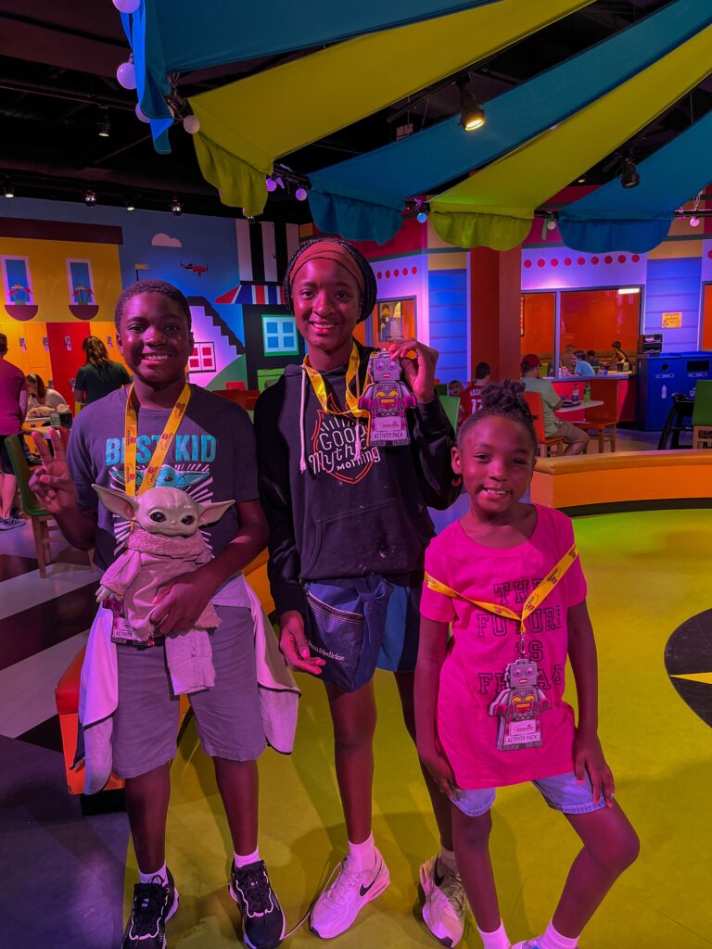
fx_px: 713
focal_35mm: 26
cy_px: 474
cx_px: 356
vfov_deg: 67.3
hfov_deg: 53.1
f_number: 1.6
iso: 320
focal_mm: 5.1
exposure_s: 1/40
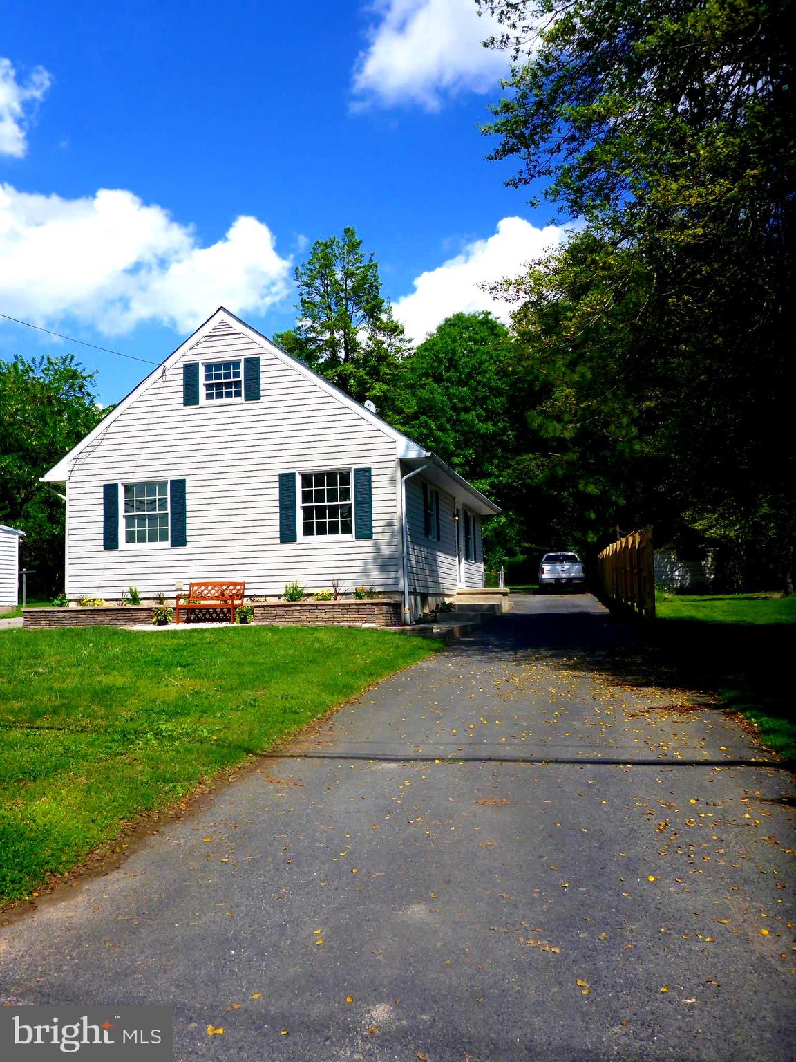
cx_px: 398
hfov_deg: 49.7
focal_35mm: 28
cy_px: 531
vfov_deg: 63.4
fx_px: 858
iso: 100
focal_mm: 4.9
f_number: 3.3
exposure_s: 1/1300
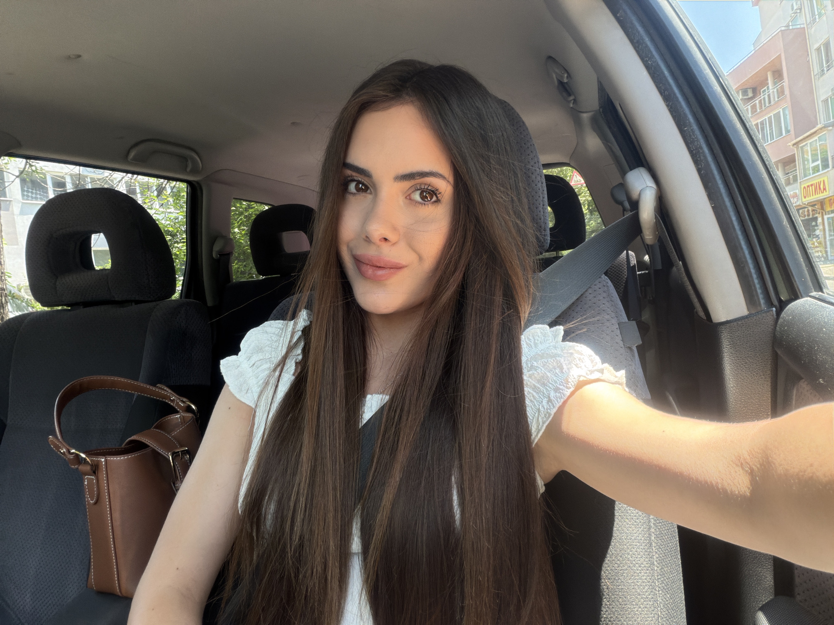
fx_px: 554
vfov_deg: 58.9
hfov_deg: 73.9
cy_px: 312
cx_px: 417
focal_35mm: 23
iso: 64
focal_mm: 2.71
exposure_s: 1/121
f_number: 1.9
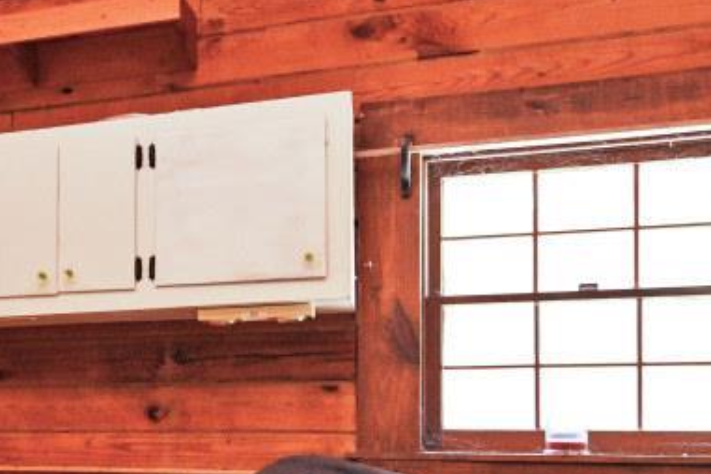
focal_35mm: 59
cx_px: -159
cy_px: 418
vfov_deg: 22.5
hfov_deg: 29.0
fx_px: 1165
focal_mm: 15
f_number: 4
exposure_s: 1/60
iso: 3200
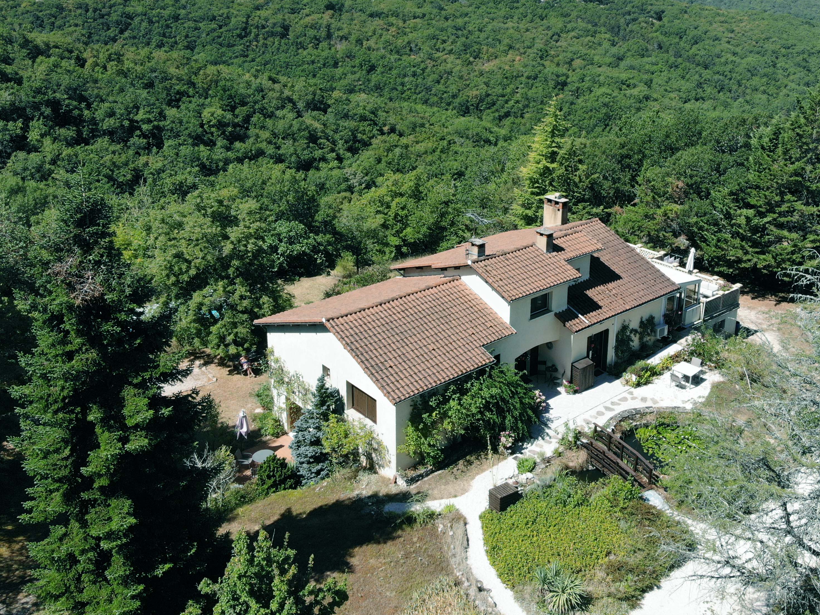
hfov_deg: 55.1
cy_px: 228
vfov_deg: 42.6
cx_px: 480
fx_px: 782
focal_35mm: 33
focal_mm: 4.5
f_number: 2.8
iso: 100
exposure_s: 1/811
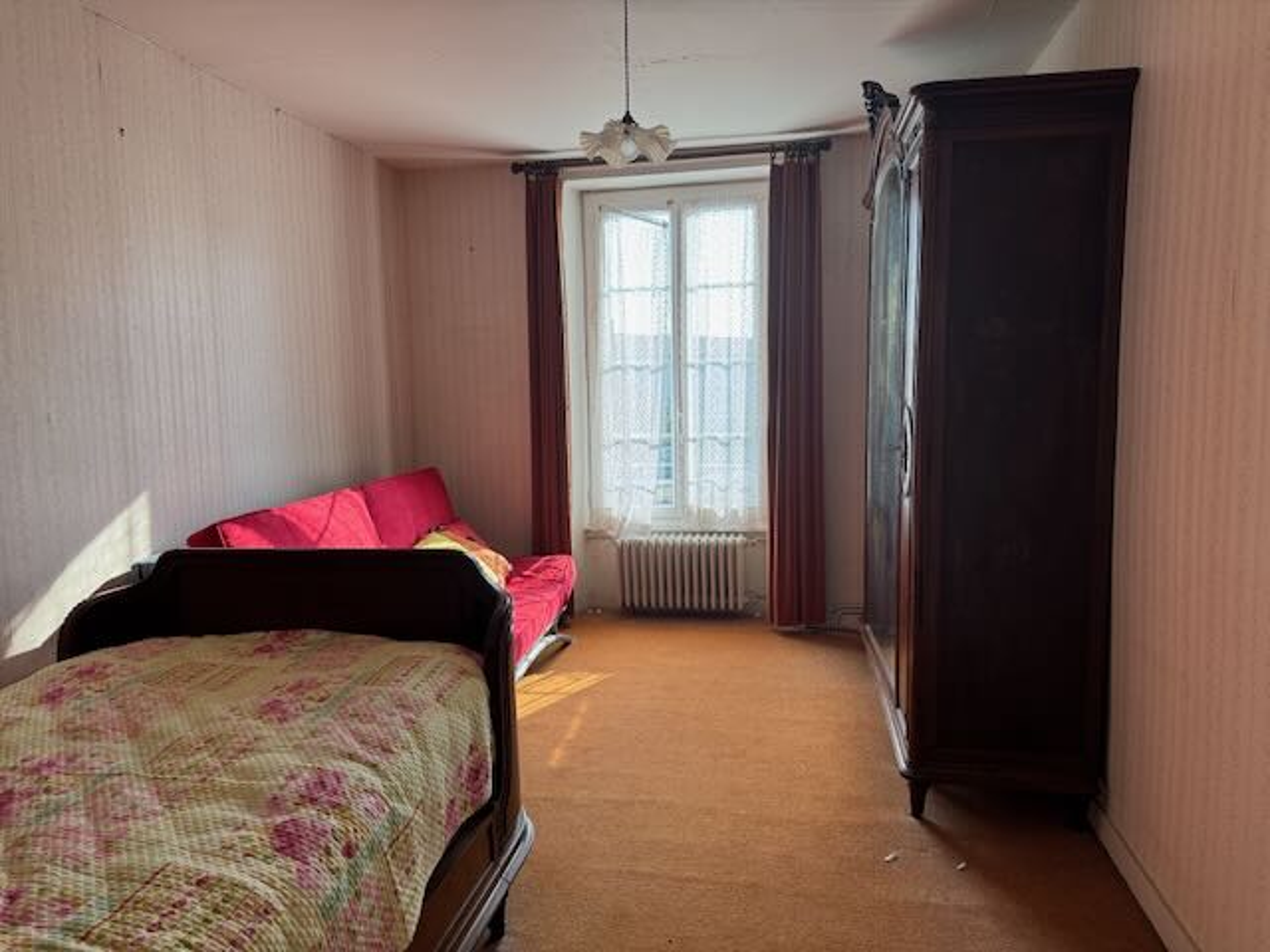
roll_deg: +0.4
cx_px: 635
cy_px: 476
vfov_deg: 56.8
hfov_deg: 71.6
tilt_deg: -6.1
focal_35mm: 24
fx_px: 881
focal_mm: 6.76
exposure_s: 1/219
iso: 64
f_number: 1.78
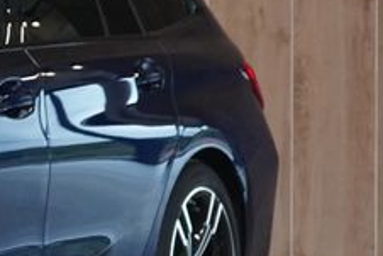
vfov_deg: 4.8
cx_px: -391
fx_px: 3034
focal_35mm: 285
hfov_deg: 7.0
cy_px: 120
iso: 5000
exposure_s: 1/160
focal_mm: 63
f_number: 5.6
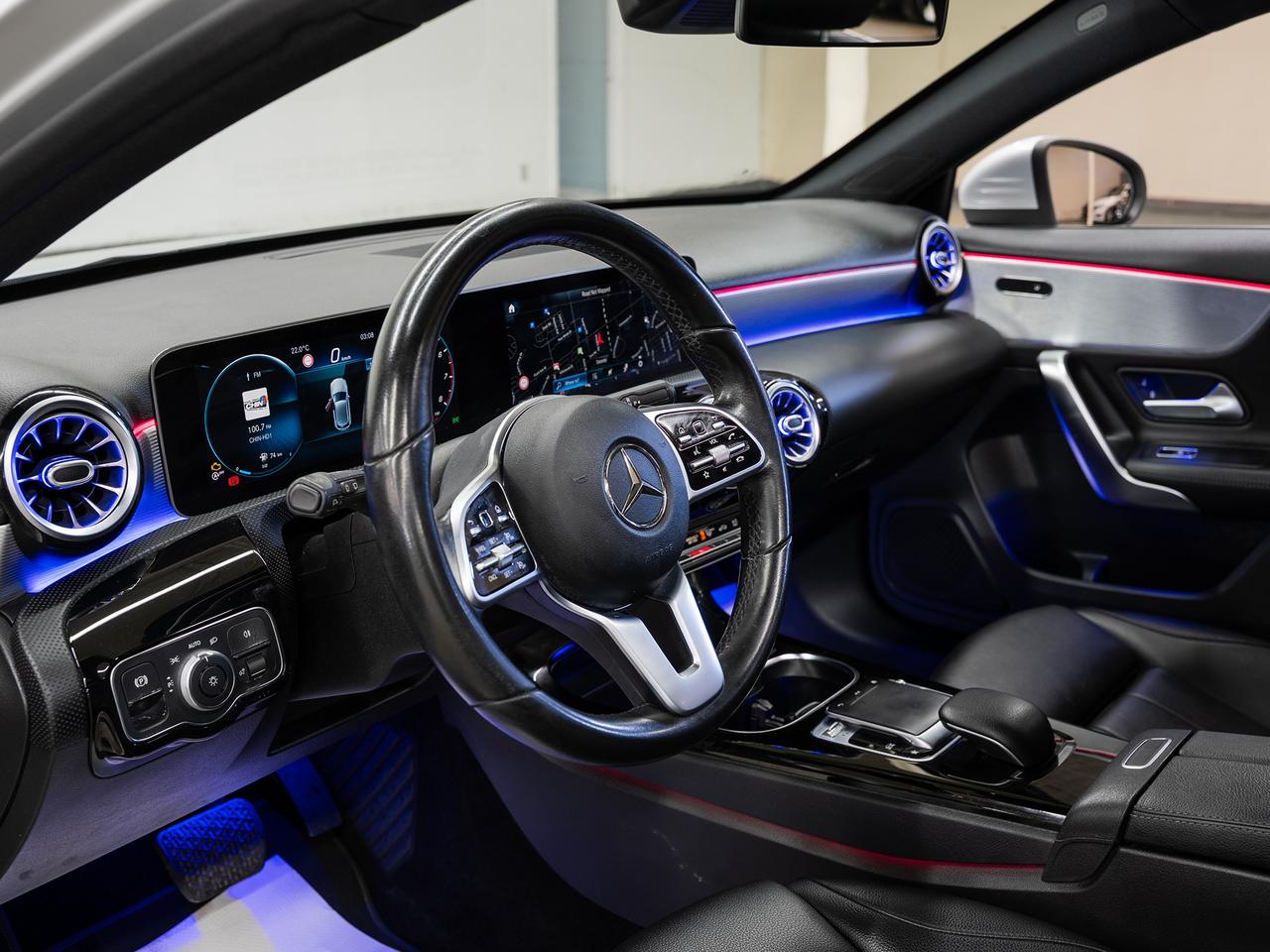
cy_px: 476
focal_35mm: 37
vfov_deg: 38.6
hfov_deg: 50.0
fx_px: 1361
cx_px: 635
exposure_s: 1/2
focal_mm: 34.3
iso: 100
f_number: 5.6
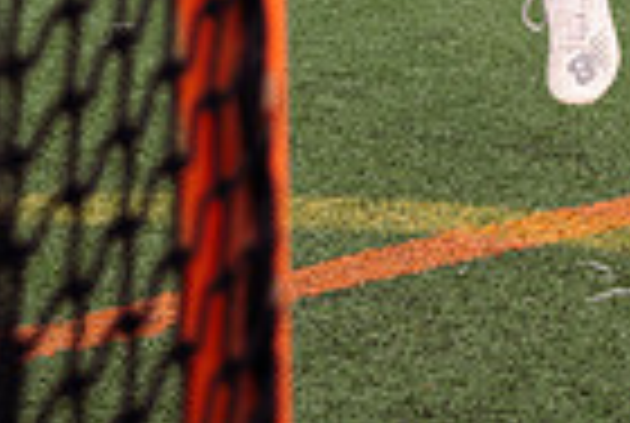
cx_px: 477
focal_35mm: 109
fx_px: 1912
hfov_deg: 18.6
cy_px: -585
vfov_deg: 10.8
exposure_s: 1/1000
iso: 200
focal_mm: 34
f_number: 2.8
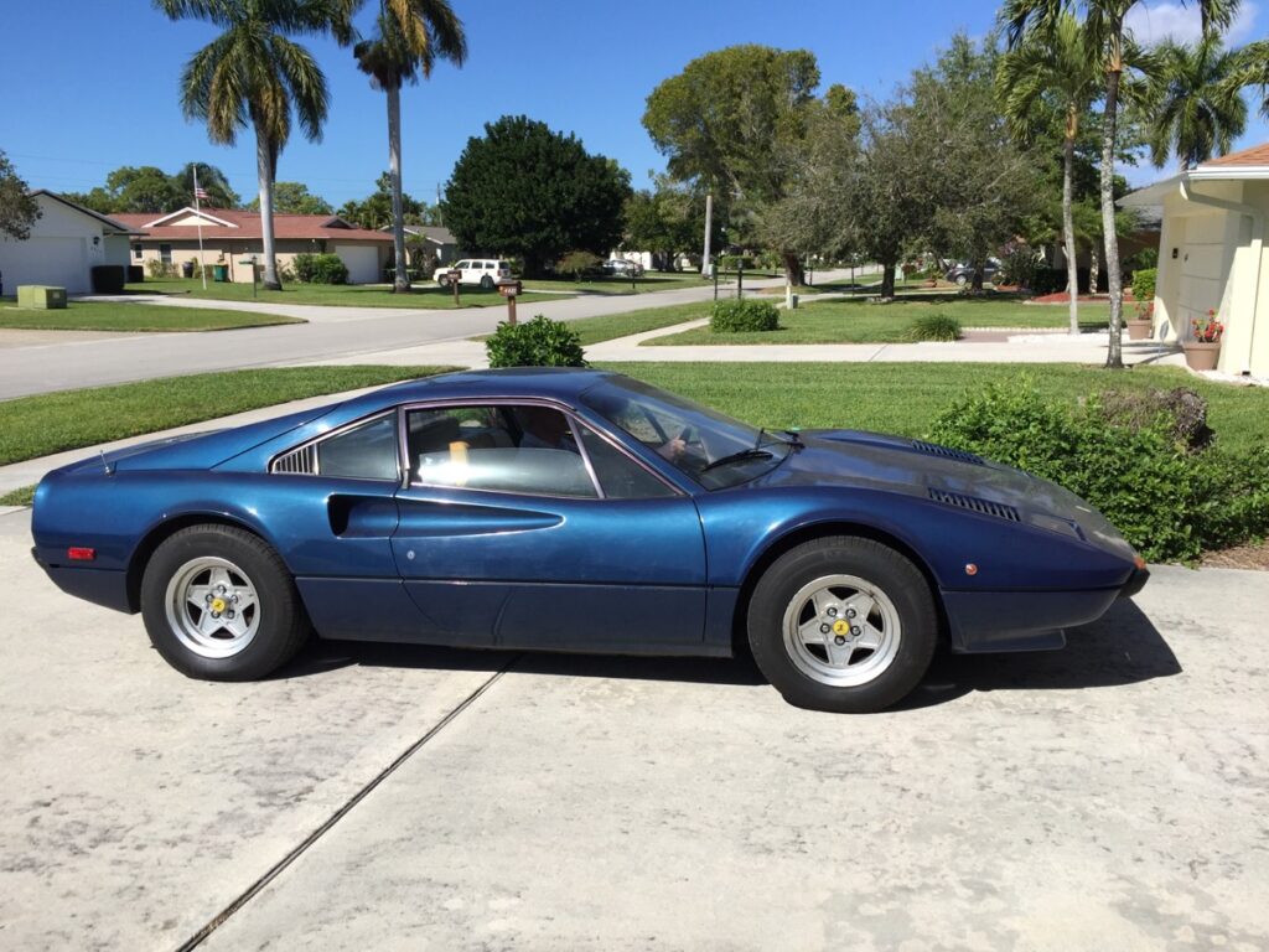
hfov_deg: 61.7
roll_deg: -1.2
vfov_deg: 48.2
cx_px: 634
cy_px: 476
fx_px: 1063
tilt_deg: -10.5
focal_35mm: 29
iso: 32
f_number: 2.2
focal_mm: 4.15
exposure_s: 1/2326
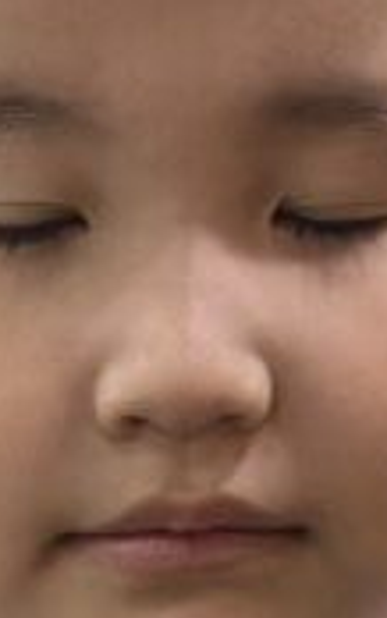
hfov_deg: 8.3
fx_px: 2662
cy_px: 1058
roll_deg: +3.7
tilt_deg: -26.3
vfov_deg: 12.3
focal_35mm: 158
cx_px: 174
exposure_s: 1/50
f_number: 1.6
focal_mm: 5.1
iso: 64
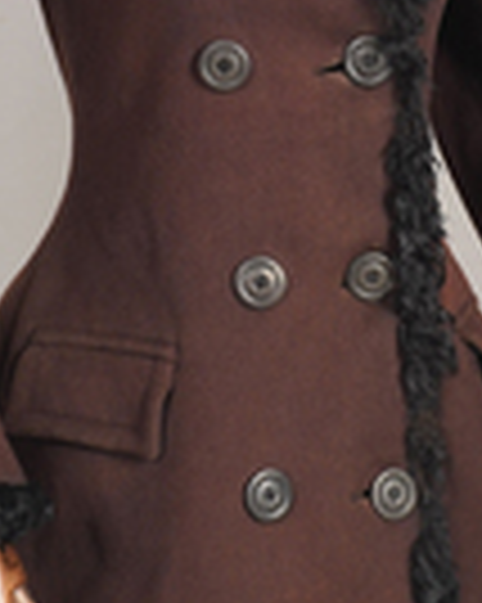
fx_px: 2339
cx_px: 255
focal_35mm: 131
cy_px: 43
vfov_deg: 14.5
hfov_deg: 11.8
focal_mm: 32
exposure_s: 1/20
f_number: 7.1
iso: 320
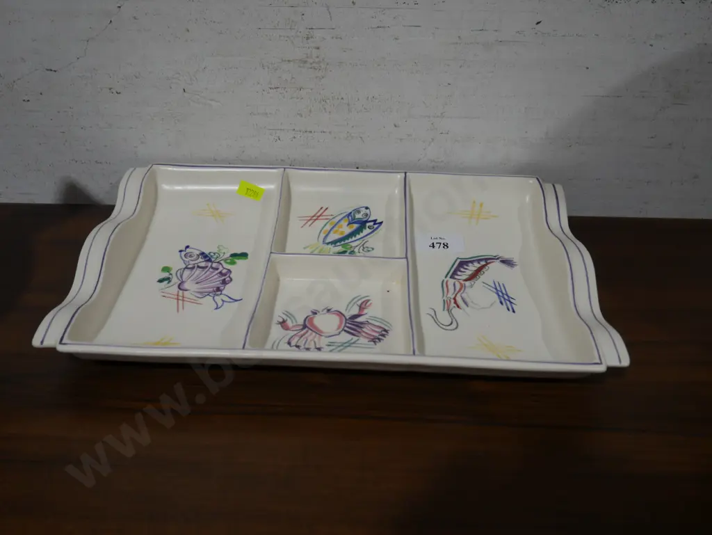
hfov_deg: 51.3
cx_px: 356
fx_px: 741
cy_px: 268
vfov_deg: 39.7
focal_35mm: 36
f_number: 4
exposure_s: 1/125
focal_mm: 18
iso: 200
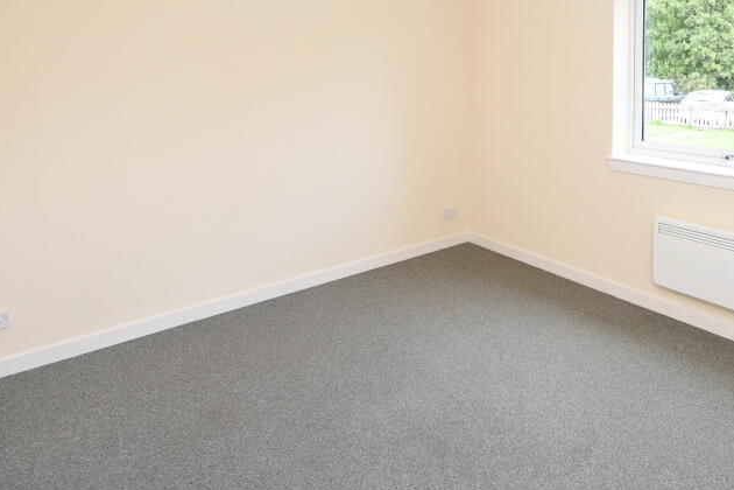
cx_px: 481
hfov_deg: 67.7
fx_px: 530
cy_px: 99
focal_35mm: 26
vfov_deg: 46.9
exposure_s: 1/125
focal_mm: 11
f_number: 9
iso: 1600
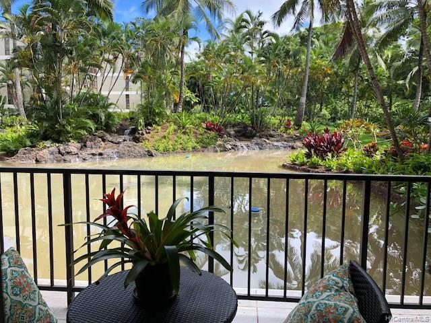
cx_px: 216
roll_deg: -0.7
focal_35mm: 28
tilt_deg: -5.4
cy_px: 162
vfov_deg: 49.7
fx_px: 349
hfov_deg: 63.4
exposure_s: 1/466
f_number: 1.8
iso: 20
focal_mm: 3.99
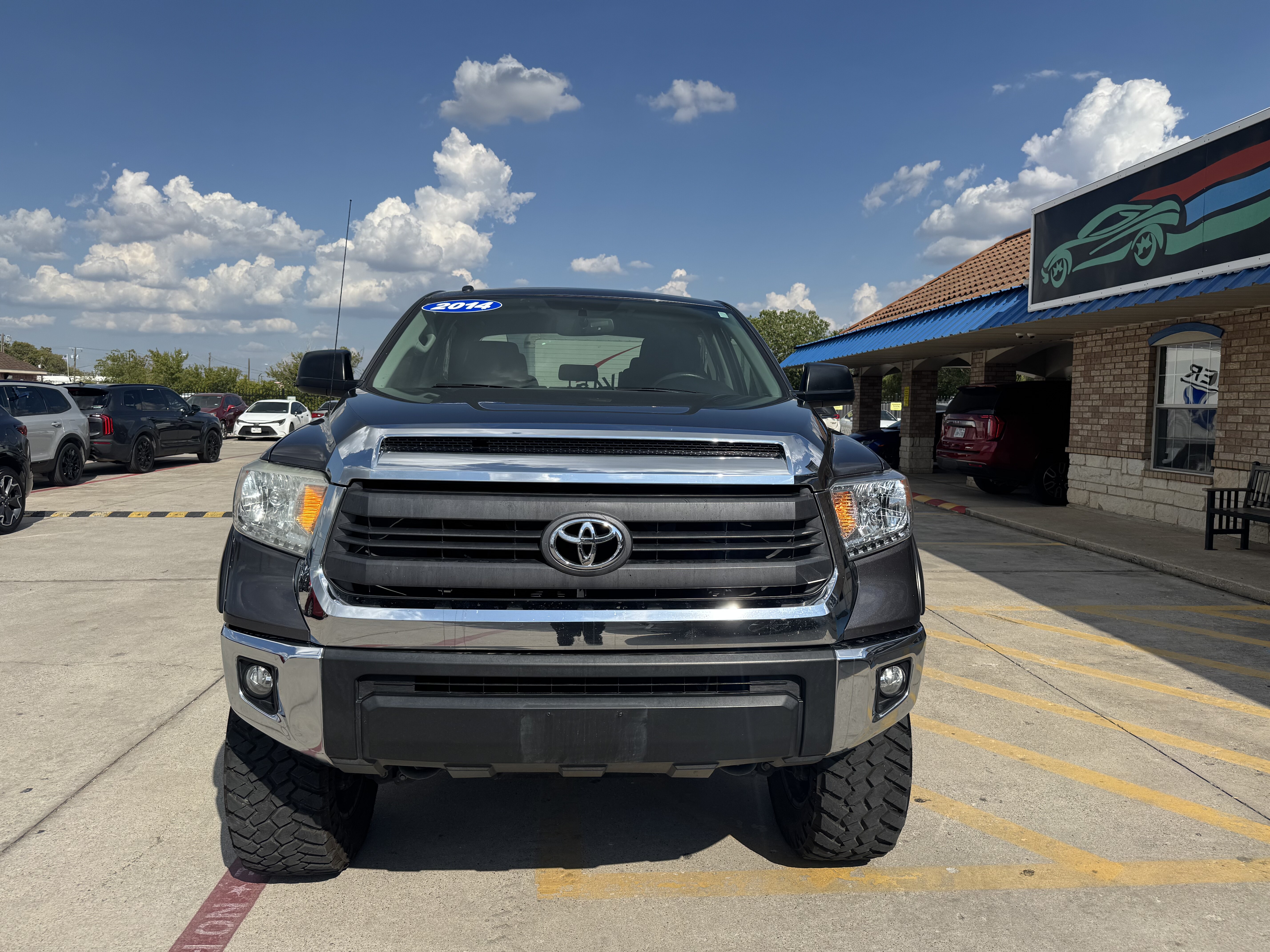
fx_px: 881
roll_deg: -1.0
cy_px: 476
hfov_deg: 71.6
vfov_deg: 56.8
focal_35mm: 24
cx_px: 635
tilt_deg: -5.6
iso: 80
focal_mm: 6.76
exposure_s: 1/6410
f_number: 1.78
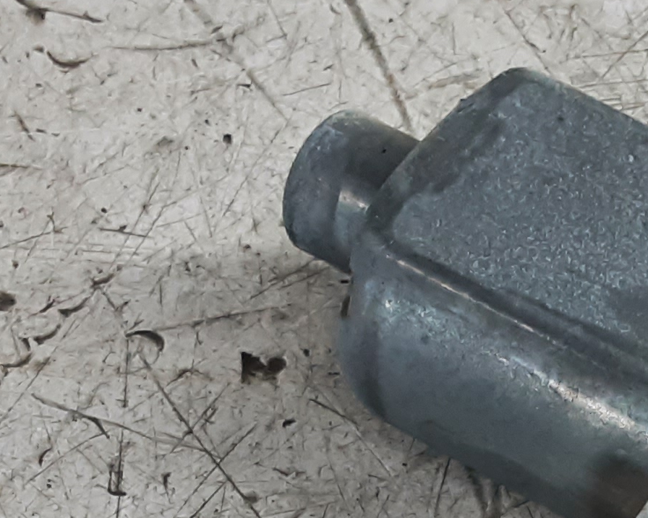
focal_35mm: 96
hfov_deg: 18.9
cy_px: 726
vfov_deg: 15.1
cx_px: 760
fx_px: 1841
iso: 100
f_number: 1.9
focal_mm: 2.91
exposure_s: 1/50
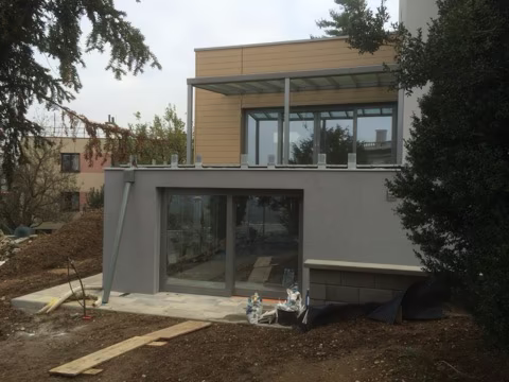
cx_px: 254
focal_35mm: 29
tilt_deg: -2.1
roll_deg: -1.0
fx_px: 426
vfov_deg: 48.2
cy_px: 191
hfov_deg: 61.7
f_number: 2.2
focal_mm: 4.15
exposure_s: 1/820
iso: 32
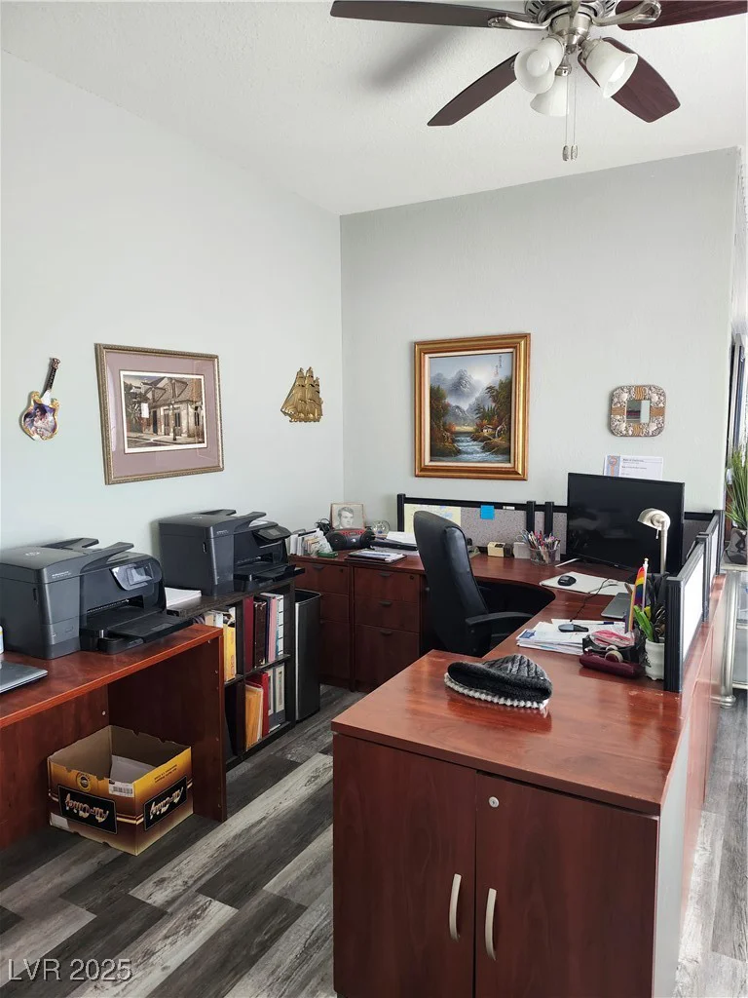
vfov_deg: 73.9
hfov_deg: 58.9
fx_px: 663
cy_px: 499
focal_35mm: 23
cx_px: 374
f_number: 1.8
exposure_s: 1/120
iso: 200
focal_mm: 5.54
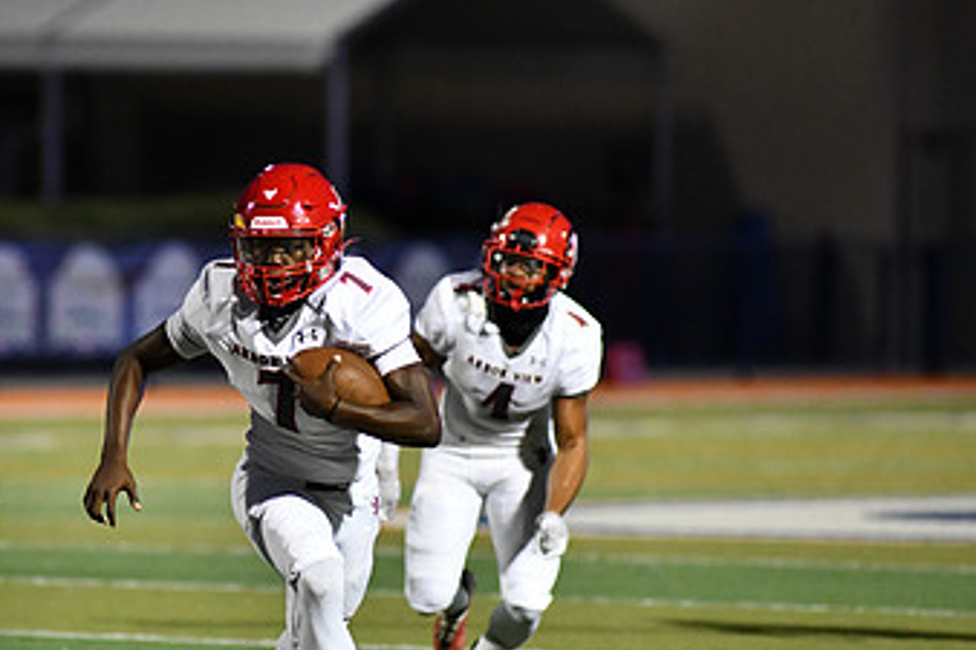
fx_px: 13955
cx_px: 269
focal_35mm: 515
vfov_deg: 2.7
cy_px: 435
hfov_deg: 4.0
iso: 5000
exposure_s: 1/1250
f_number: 4
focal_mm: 300
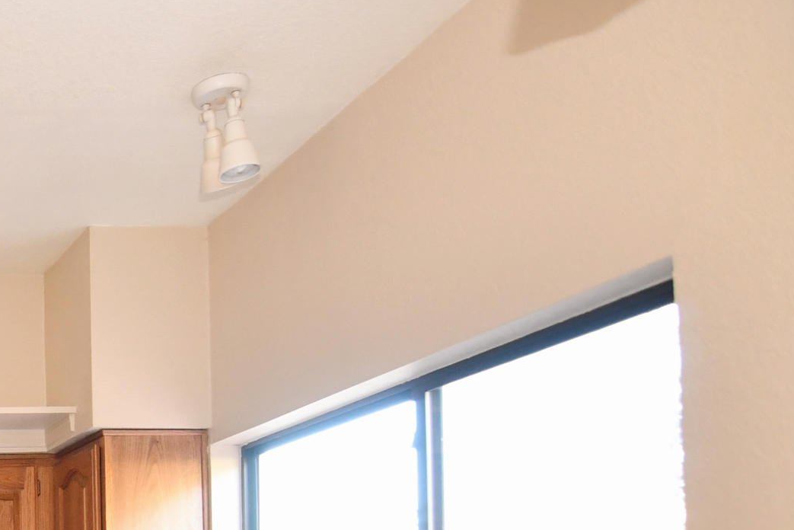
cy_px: 649
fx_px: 1015
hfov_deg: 29.7
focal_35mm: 46
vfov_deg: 25.9
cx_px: -340
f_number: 4
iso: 1600
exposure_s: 1/60
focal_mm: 11
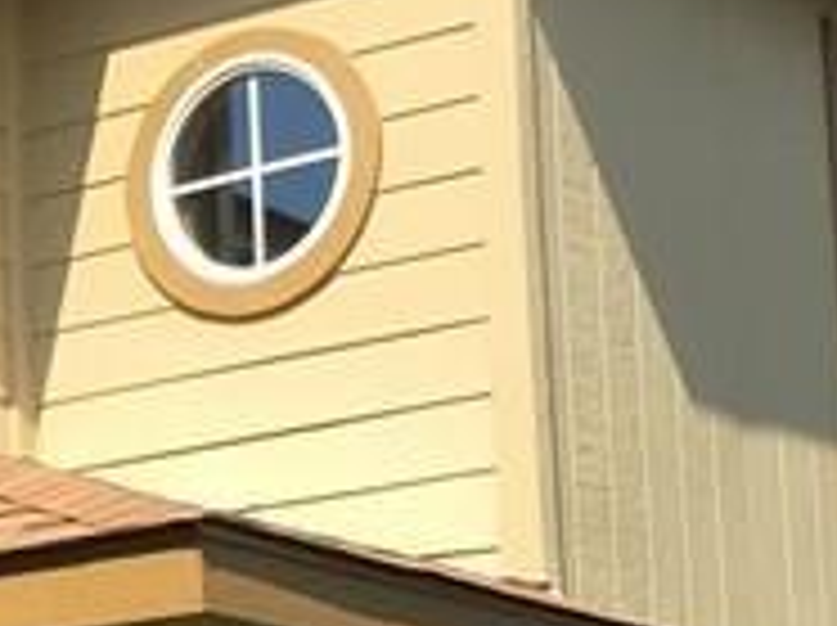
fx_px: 3864
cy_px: 667
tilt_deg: +9.6
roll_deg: -0.9
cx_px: -374
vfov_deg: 9.2
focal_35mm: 160
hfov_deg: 11.9
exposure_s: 1/1068
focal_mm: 4.15
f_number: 2.2
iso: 25
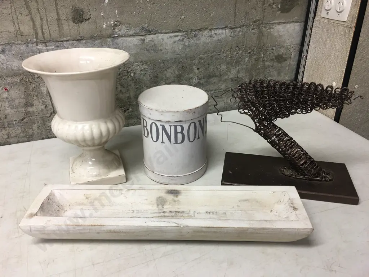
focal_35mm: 29
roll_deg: +1.2
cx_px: 184
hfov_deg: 61.7
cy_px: 138
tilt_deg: -26.2
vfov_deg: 48.2
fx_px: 309
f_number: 2.2
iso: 64
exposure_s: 1/33
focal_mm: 4.15
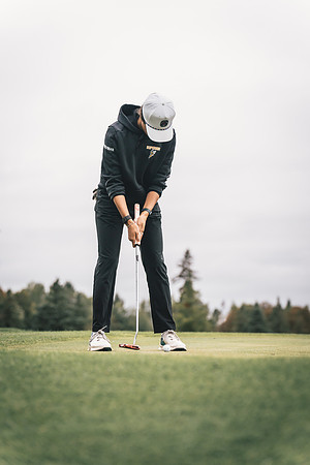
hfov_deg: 15.9
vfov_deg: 23.6
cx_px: 155
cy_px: 232
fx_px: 1111
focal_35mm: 86
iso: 800
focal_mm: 86
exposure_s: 1/5000
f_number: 2.8
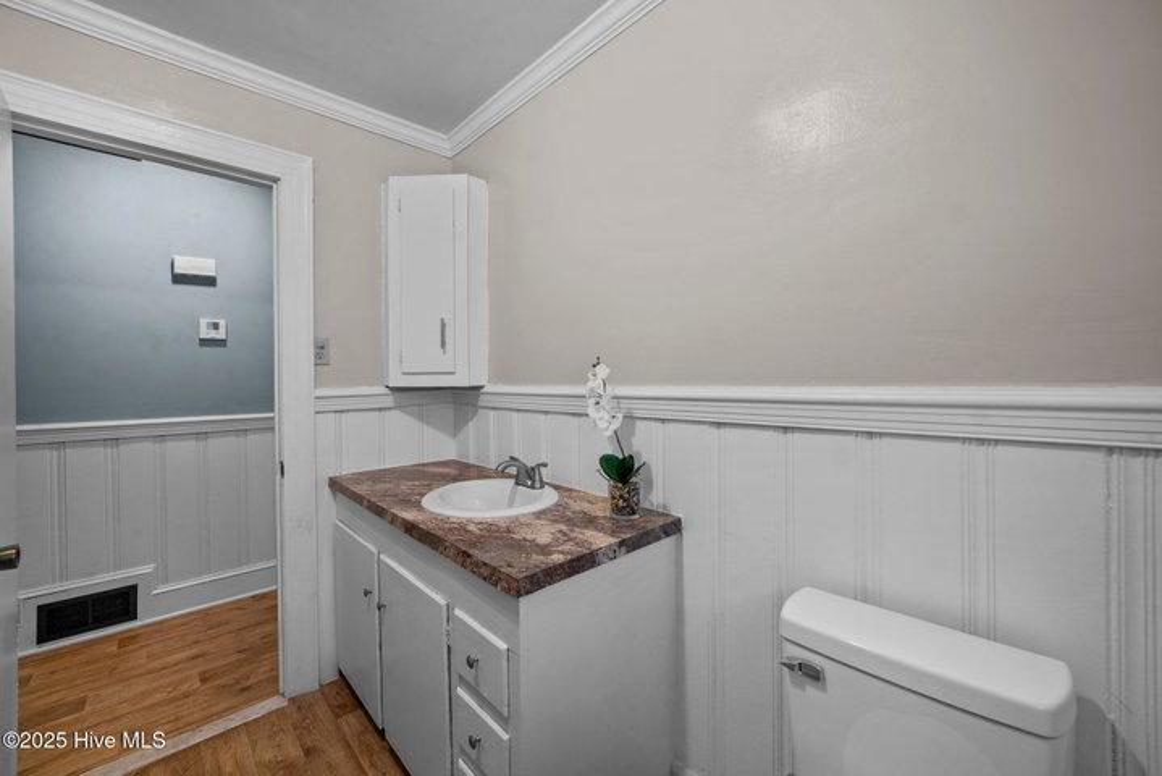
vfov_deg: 81.3
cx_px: 581
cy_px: 388
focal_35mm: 14
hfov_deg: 104.2
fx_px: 452
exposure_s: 1/2
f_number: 8
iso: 100
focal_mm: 14
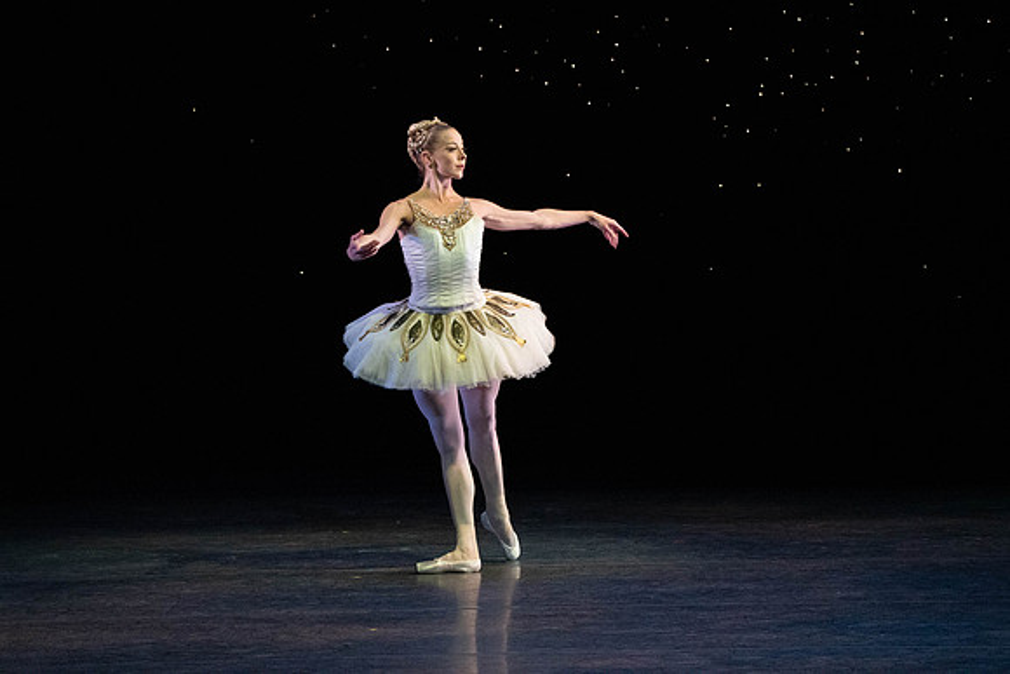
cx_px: 505
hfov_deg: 5.2
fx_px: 11224
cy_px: 337
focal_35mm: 400
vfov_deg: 3.4
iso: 20000
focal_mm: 400
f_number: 9
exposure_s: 1/400
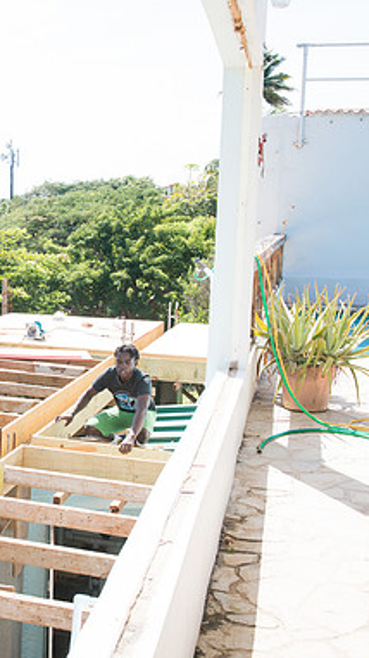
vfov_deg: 40.6
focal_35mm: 51
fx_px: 888
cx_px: -24
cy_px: 329
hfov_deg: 22.3
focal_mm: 32
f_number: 7.1
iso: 64
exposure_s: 1/125
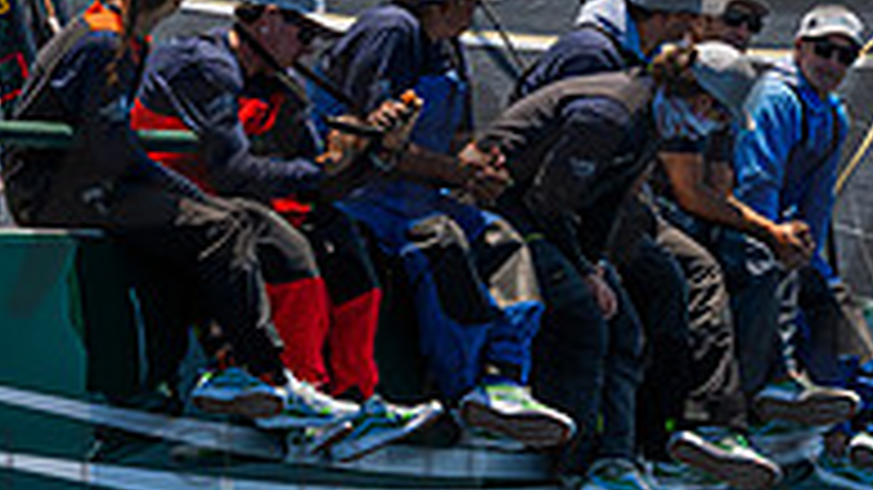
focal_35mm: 392
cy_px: 110
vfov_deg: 3.1
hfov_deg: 5.5
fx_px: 9072
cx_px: 387
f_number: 8
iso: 500
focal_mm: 125
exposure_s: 1/2000
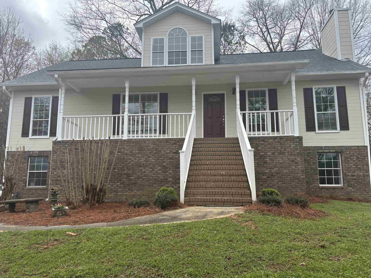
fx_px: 300
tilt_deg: +9.7
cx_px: 188
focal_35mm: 28
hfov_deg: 63.4
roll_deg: -0.2
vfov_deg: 49.7
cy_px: 140
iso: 50
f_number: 1.6
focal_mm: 5.96
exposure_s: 1/1812
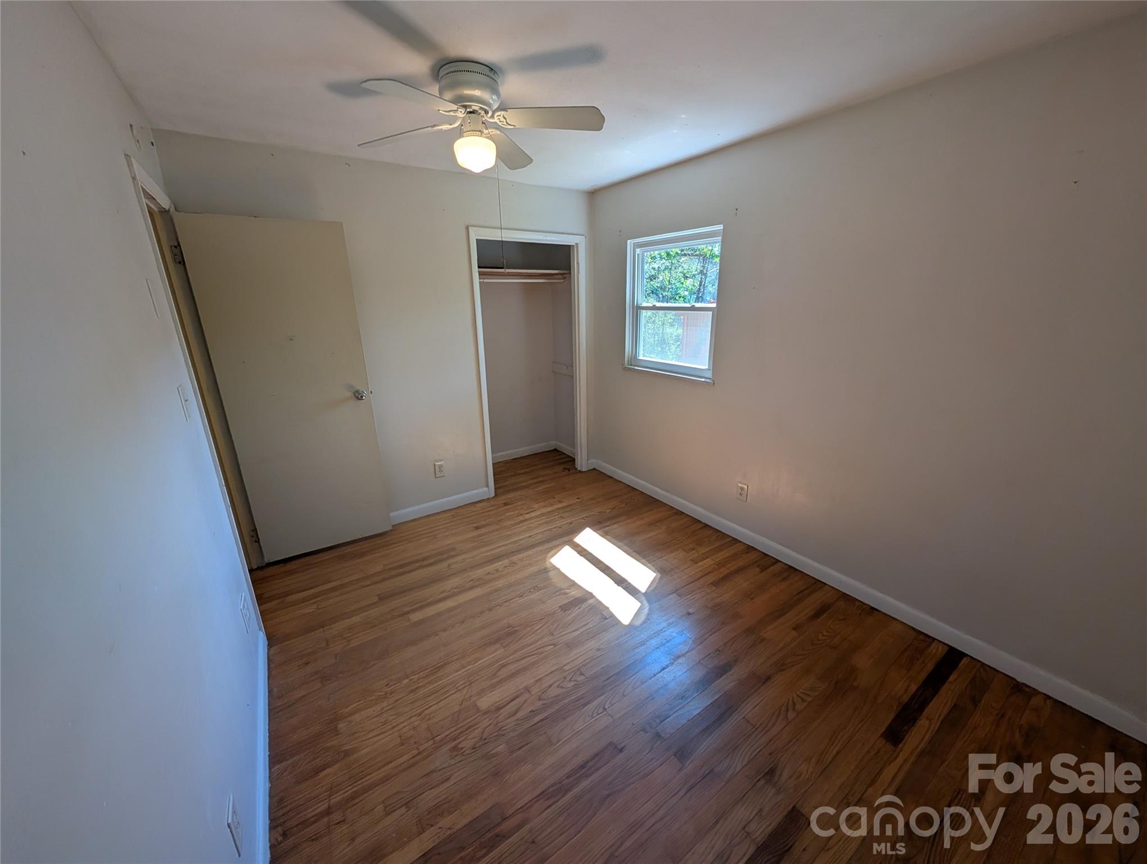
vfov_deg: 94.6
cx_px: 574
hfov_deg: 110.5
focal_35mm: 12
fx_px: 398
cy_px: 432
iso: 51
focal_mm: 2.02
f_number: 1.7
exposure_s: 1/222
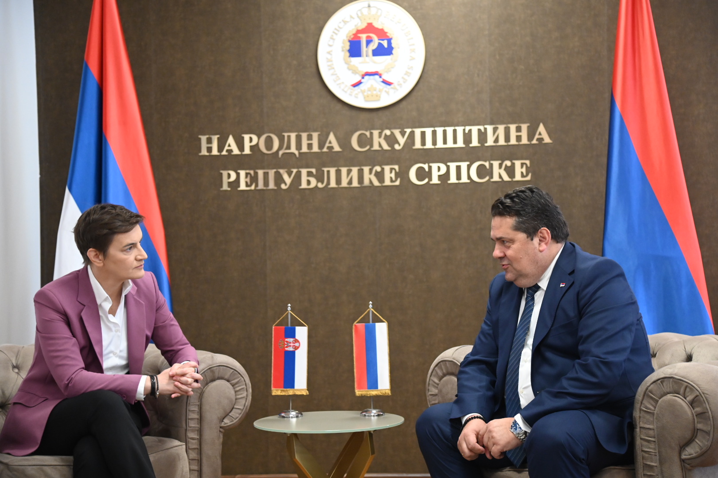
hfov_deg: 36.2
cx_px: 359
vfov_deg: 24.6
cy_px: 239
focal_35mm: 55
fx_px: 1097
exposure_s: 1/200
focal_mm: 55
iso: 5000
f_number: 4
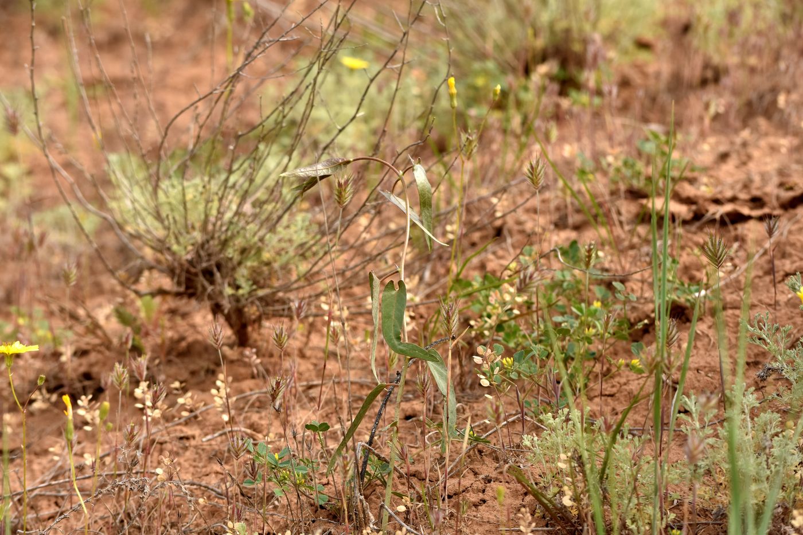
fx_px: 2409
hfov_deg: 18.9
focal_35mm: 108
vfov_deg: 12.7
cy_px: 268
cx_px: 402
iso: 250
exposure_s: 1/800
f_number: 7.1
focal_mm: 72
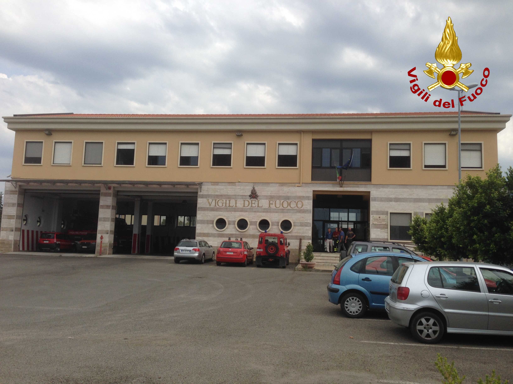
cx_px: 256
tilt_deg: +7.2
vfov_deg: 42.9
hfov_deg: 55.4
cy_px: 192
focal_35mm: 33
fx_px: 489
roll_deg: -1.8
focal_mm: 4.12
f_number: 2.4
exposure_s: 1/1391
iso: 50
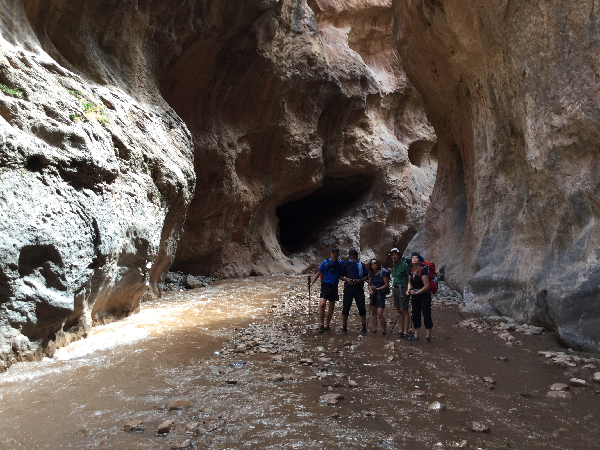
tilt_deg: +1.0
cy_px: 225
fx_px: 537
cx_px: 300
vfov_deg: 45.4
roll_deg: -0.6
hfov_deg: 58.4
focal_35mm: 31
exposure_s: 1/60
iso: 32
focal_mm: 3.3
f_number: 2.4
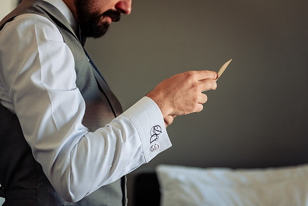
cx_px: 154
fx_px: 609
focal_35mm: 71
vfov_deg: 19.2
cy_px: 103
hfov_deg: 28.4
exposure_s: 1/100
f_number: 4.5
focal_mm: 70
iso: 800
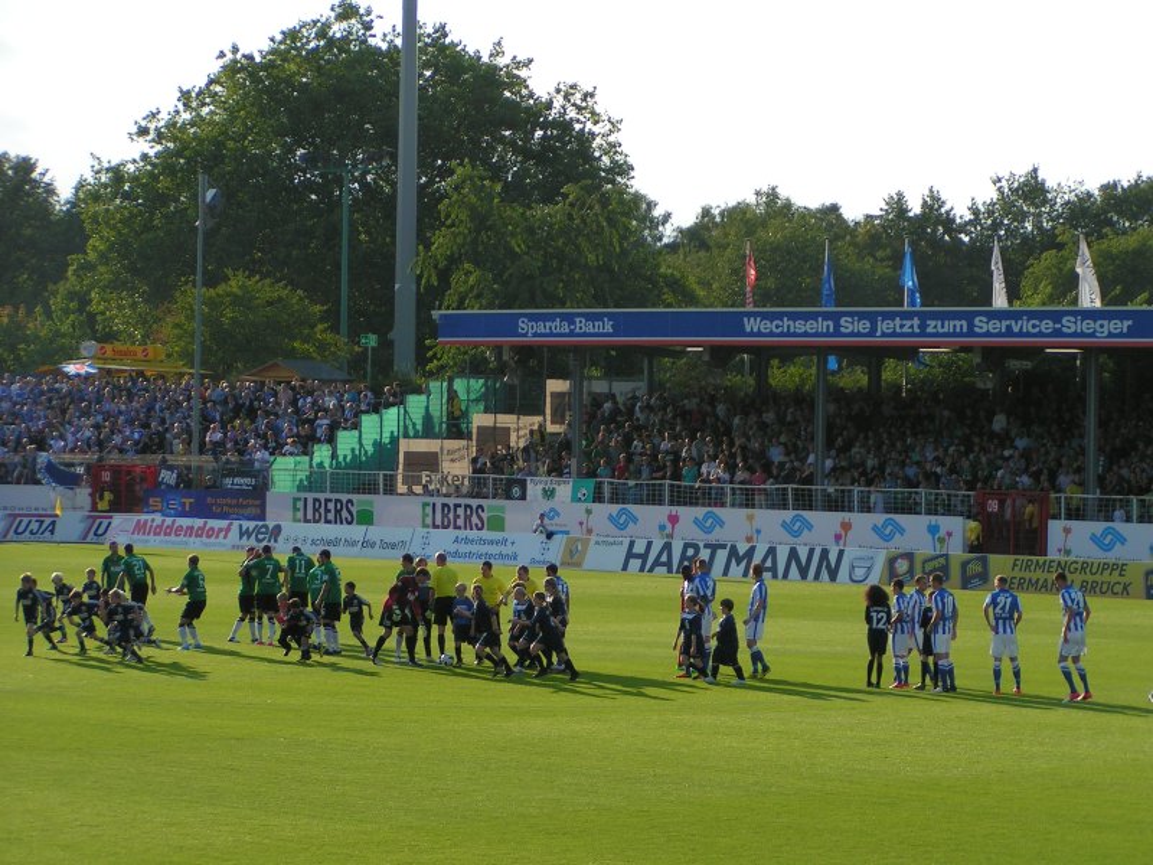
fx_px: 4164
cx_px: 576
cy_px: 432
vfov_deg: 11.9
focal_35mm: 125
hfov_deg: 15.8
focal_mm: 19.1
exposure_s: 1/640
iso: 50
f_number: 3.5
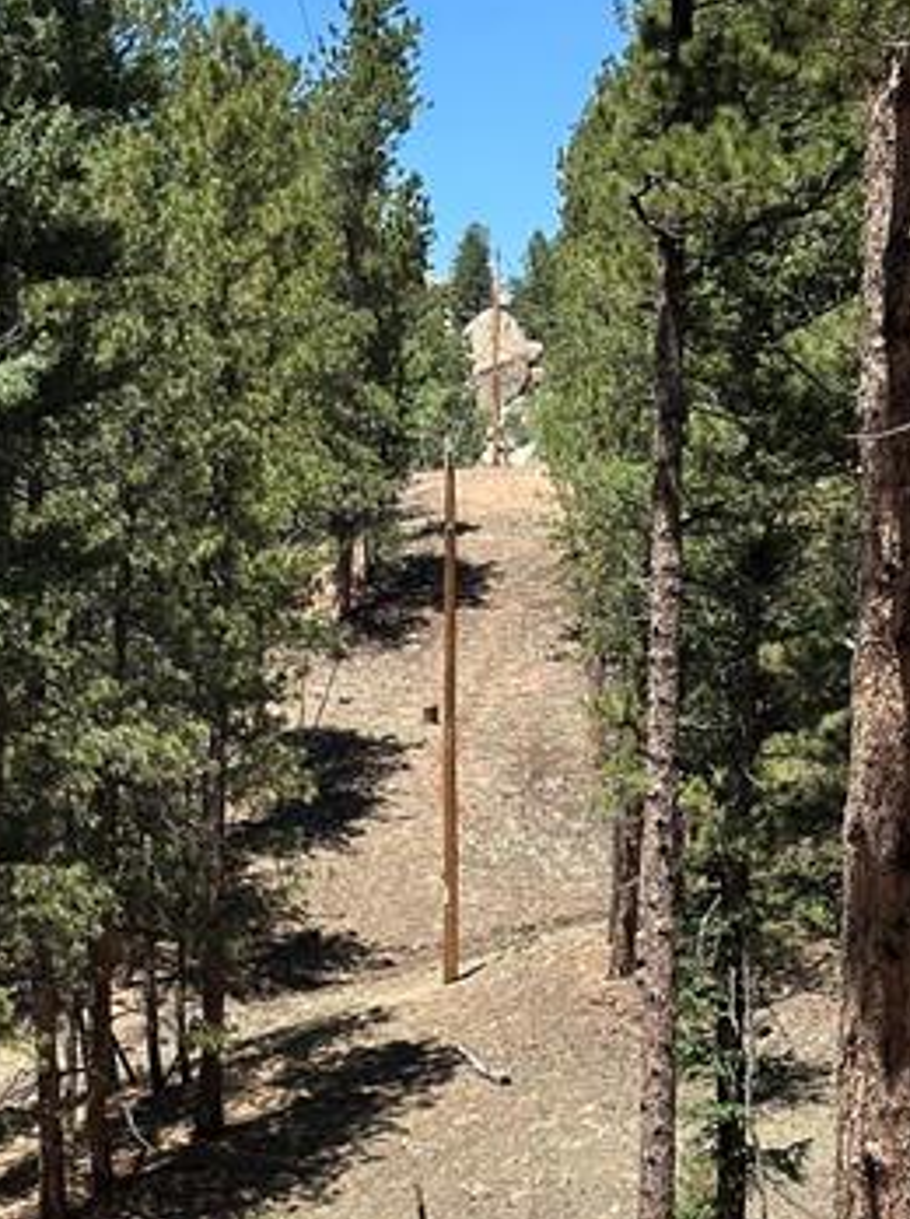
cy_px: 764
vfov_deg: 18.5
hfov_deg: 13.8
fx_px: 3725
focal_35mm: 106
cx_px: 152
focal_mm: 6.86
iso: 100
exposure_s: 1/3058
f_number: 1.78
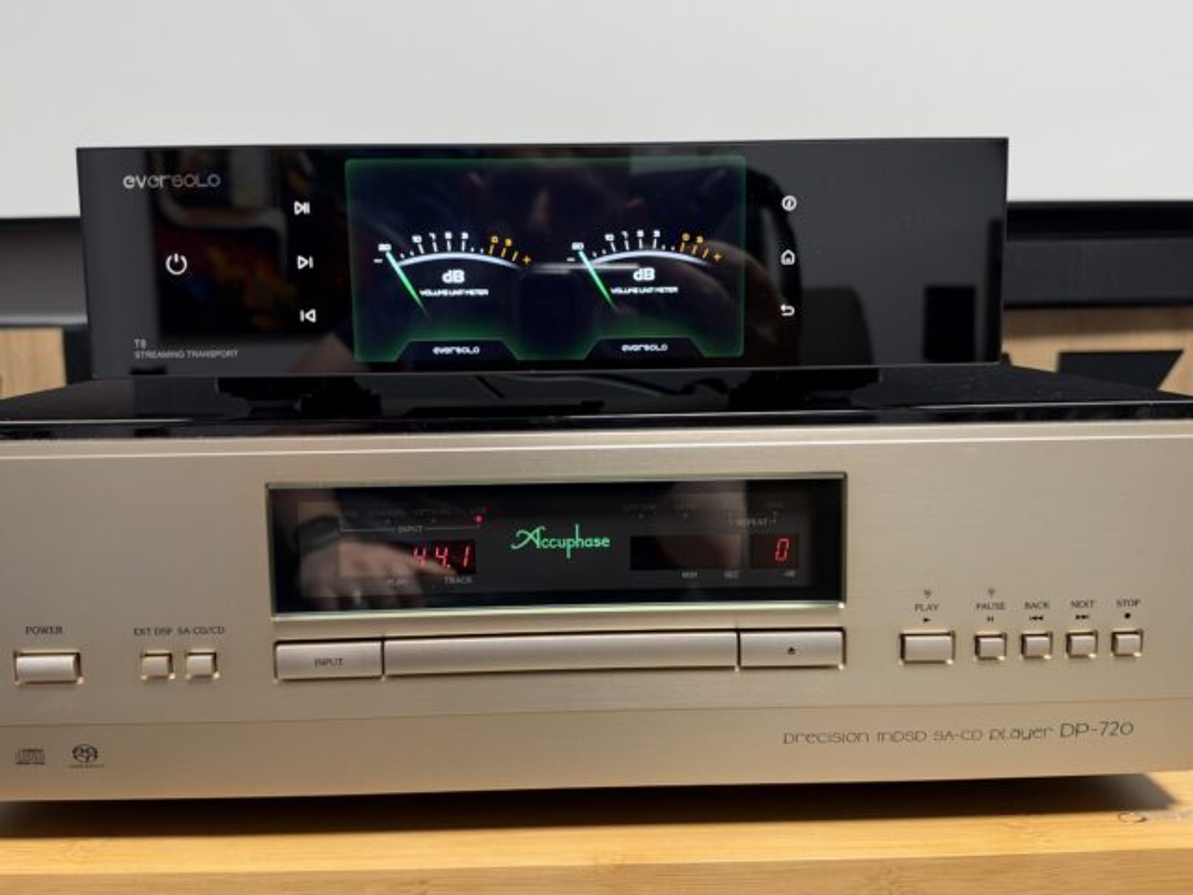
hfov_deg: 71.6
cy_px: 448
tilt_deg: -8.0
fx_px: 827
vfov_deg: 56.8
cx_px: 596
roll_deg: +1.2
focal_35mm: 24
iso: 200
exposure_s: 1/50
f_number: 1.48
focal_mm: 6.93
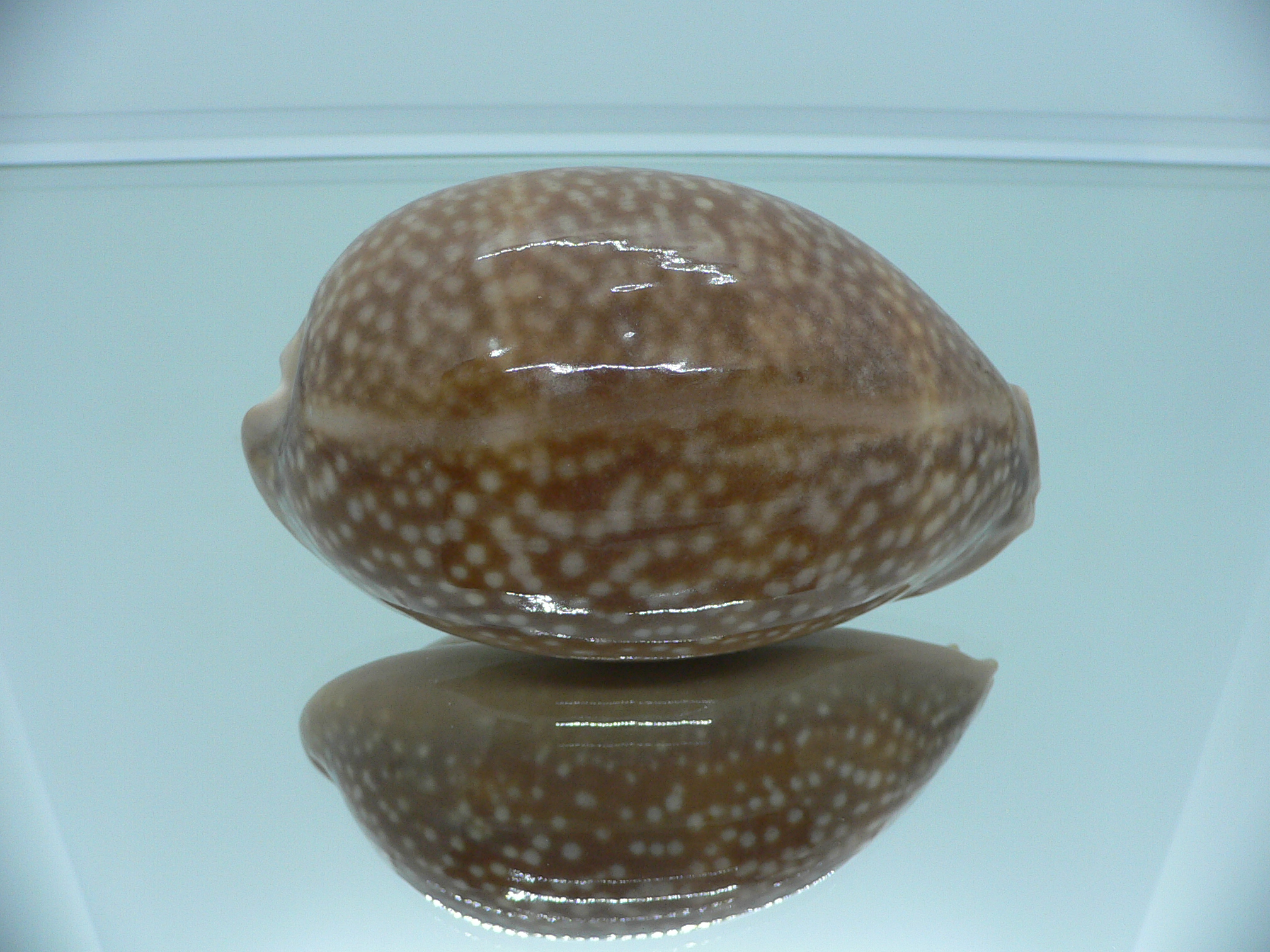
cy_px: 476
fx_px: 1284
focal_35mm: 35
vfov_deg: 40.7
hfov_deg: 52.6
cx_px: 635
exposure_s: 1/60
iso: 100
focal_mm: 4.6
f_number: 2.8
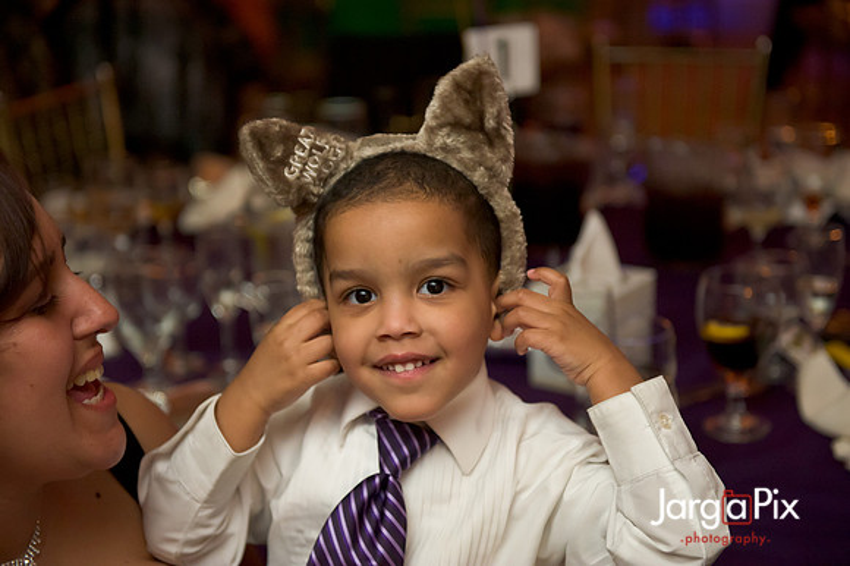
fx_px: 1463
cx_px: 425
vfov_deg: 21.9
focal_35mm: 62
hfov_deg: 32.4
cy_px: 283
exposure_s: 1/125
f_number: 3.2
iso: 3200
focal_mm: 62
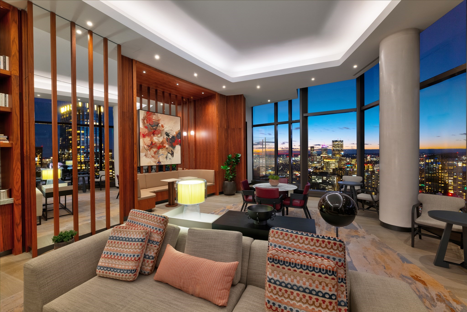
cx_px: 234
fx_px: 182
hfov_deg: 104.2
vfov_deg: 81.3
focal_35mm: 14
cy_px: 156
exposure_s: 6
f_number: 11
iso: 800
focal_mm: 14
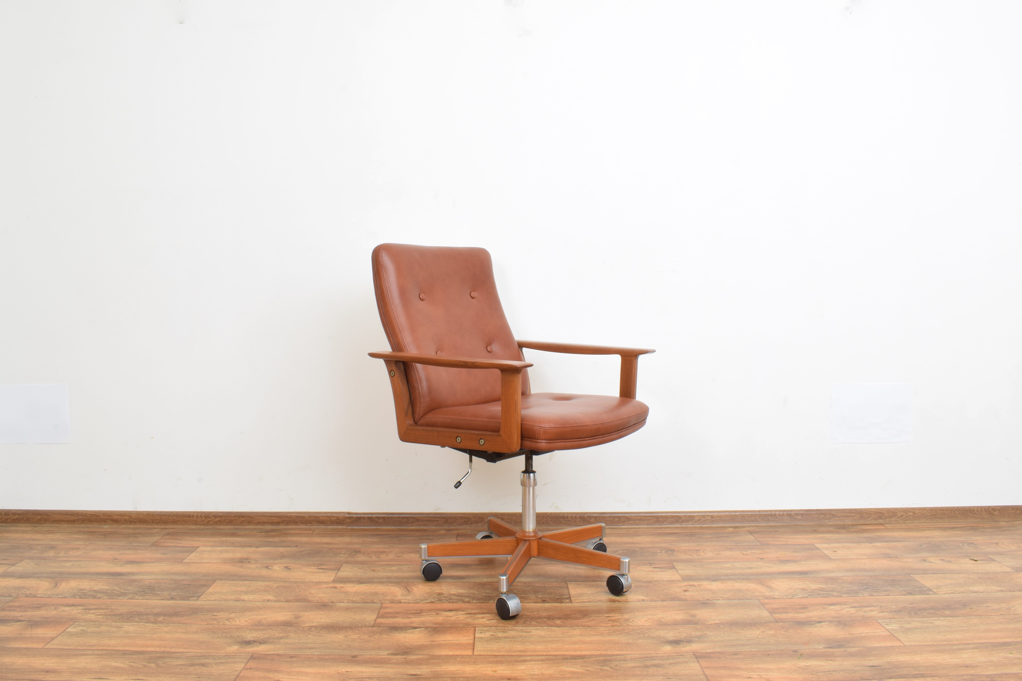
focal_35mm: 30
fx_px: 852
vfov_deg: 43.6
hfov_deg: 61.9
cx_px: 511
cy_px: 340
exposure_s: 5
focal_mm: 20
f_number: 22
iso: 100
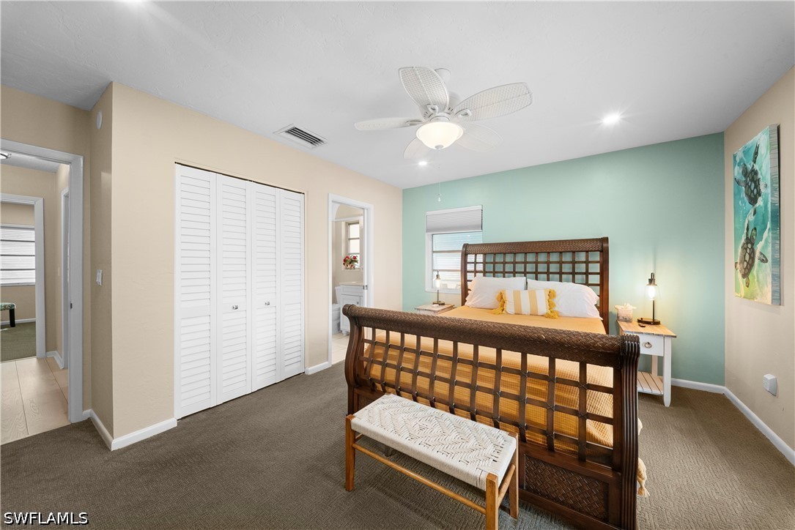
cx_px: 398
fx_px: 265
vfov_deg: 90.0
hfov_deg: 112.6
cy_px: 265
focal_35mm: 12
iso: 2000
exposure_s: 1/13
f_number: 11
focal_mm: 12
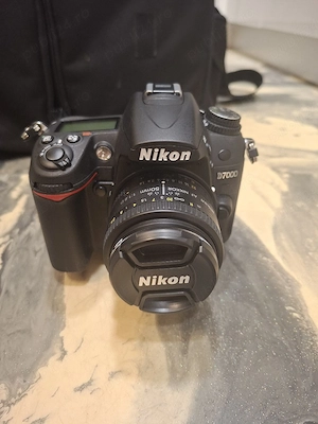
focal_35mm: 23
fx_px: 282
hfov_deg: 58.9
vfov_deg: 73.9
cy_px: 212
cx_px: 159
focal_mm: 5.54
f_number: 1.8
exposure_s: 1/50
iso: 250
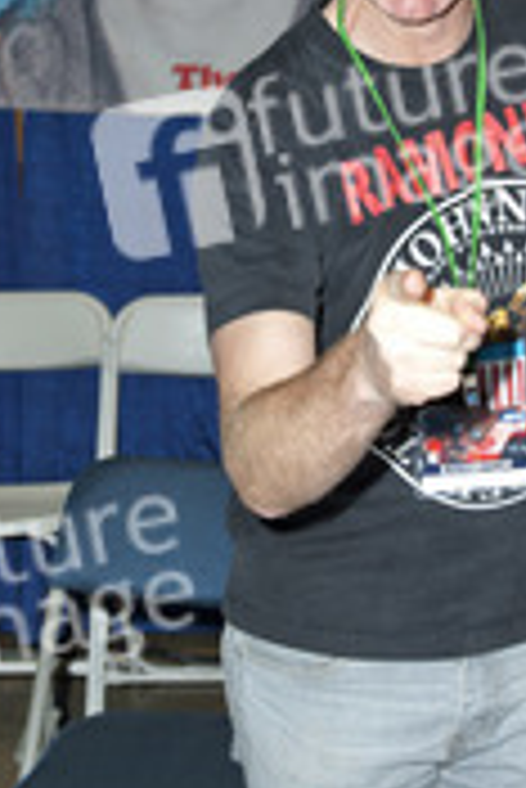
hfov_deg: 16.9
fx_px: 1750
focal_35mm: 80
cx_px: 456
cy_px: 378
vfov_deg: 25.3
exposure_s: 1/320
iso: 400
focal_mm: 35
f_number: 4
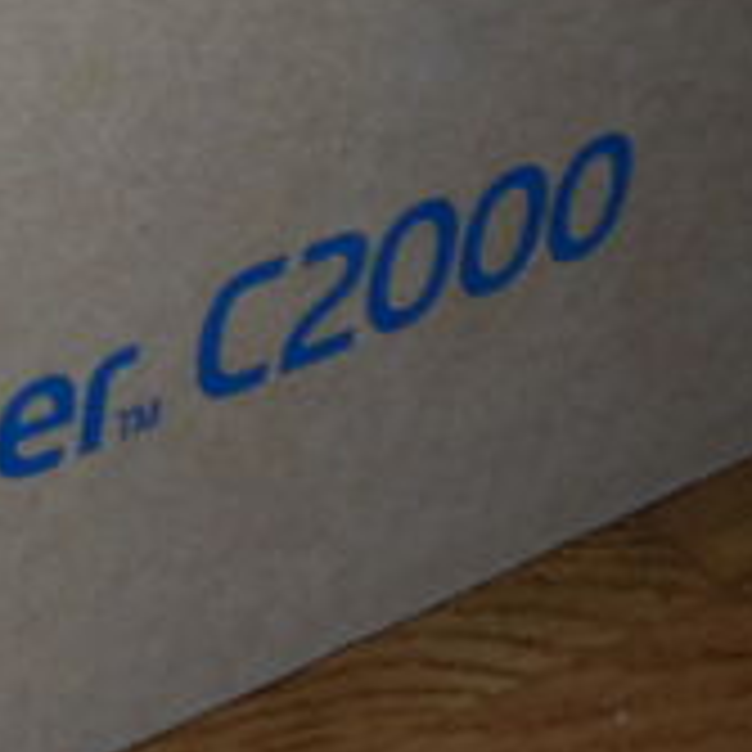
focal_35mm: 132
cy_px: 5
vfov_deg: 13.1
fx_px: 3244
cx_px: -68
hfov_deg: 13.0
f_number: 9.2
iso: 100
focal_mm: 4.5
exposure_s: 1/10
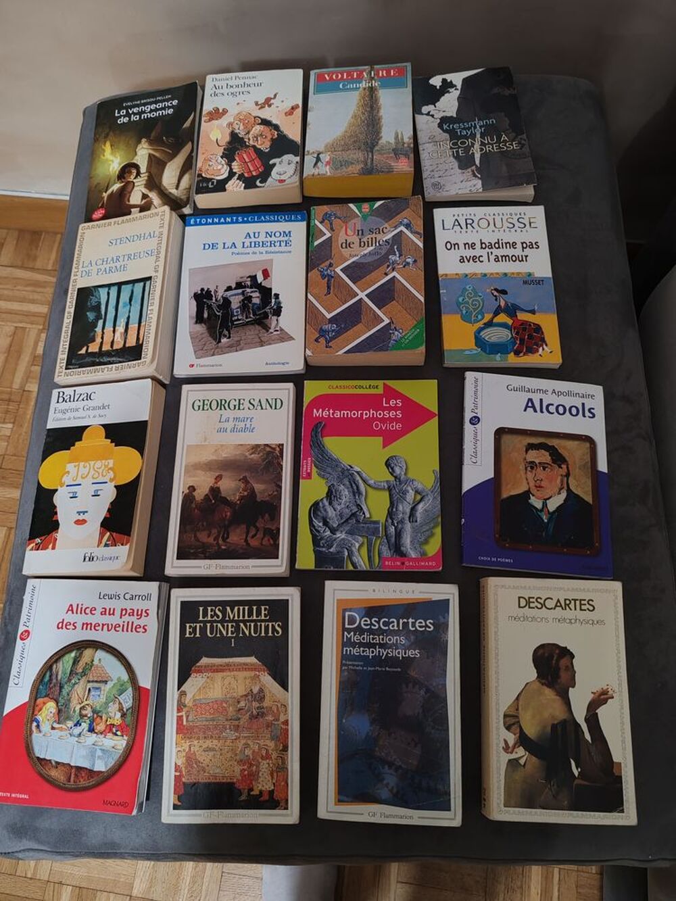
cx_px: 338
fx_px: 703
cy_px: 450
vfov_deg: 65.3
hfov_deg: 51.4
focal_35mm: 27
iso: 2500
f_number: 1.9
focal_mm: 6.12
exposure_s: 1/33
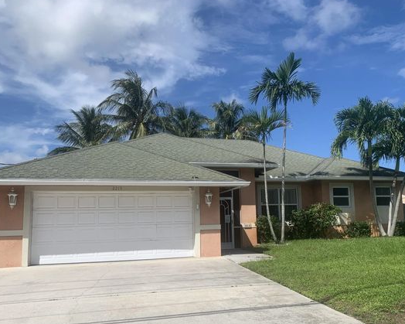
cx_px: 218
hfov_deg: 57.1
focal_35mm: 31
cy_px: 180
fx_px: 372
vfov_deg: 47.0
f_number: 1.8
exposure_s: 1/4098
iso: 25
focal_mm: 4.25
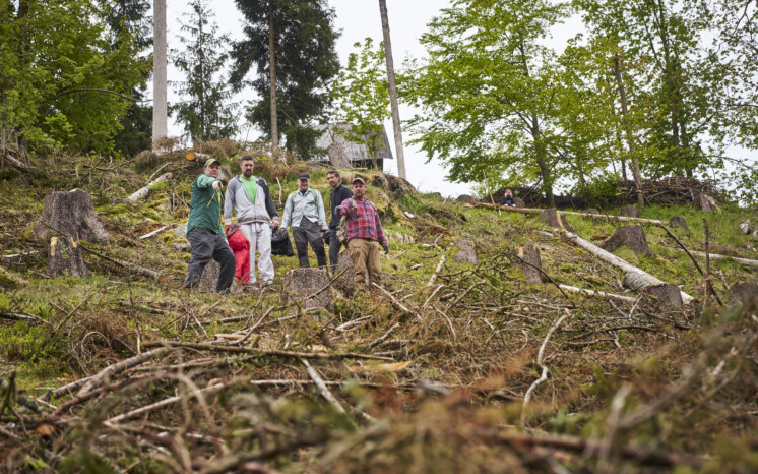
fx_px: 1322
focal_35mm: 64
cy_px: 259
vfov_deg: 20.3
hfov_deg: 32.0
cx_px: 373
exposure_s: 1/2000
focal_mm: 61
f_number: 3.2
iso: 500
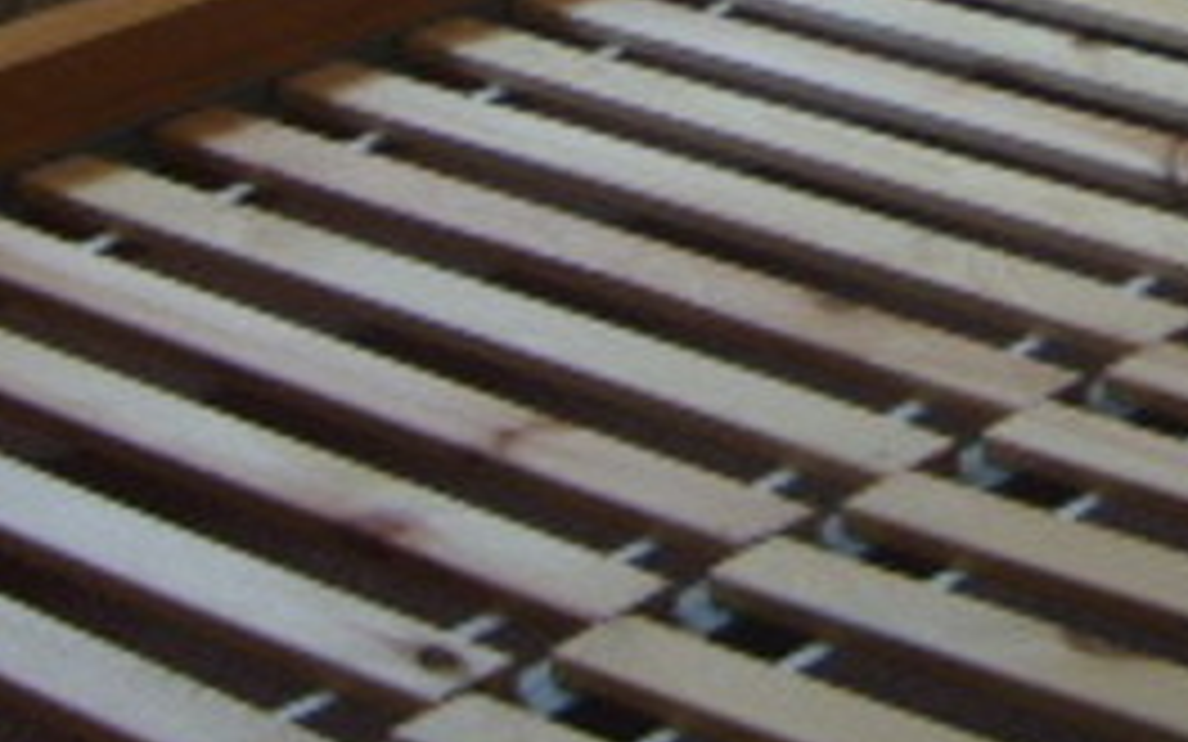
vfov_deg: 8.6
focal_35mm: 144
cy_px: -787
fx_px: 4662
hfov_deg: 14.3
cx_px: 1148
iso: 50
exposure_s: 1/90
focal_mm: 5.8
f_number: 2.8
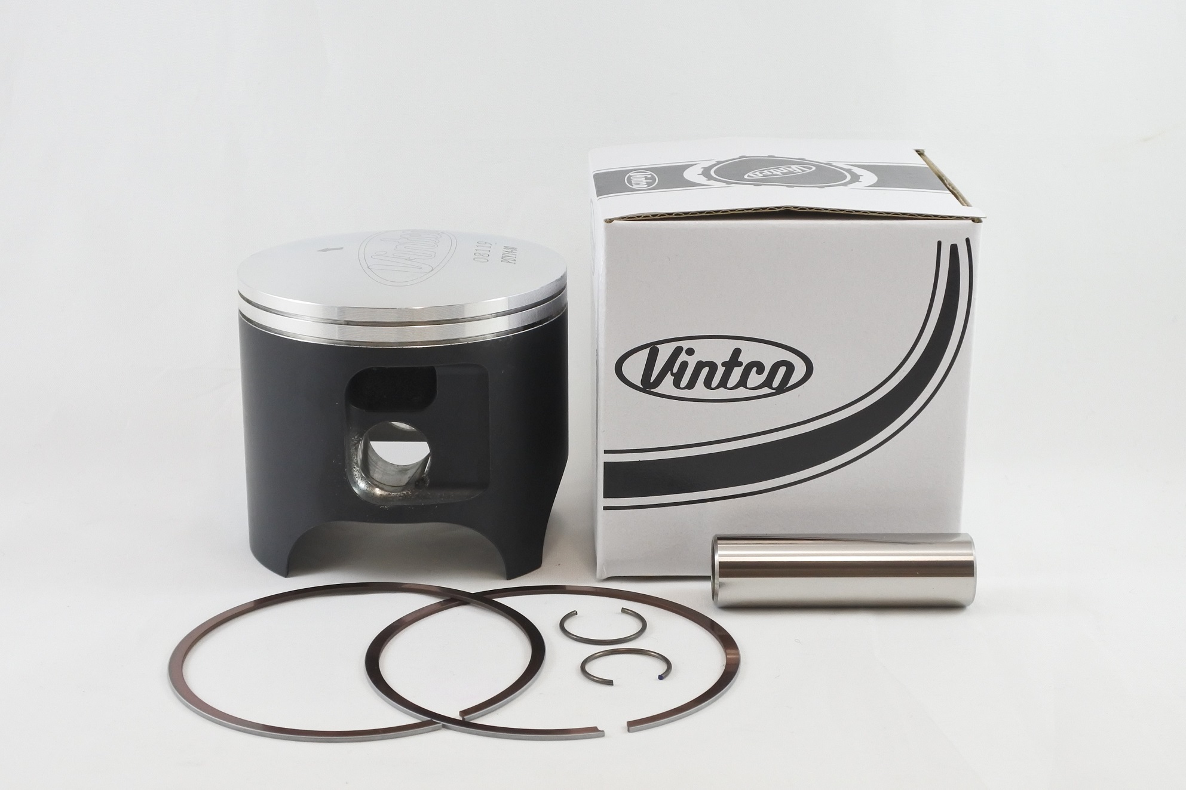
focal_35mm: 42
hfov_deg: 46.4
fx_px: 1383
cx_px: 593
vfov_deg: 31.9
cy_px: 395
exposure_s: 1/125
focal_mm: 15.7
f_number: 4.2
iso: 400
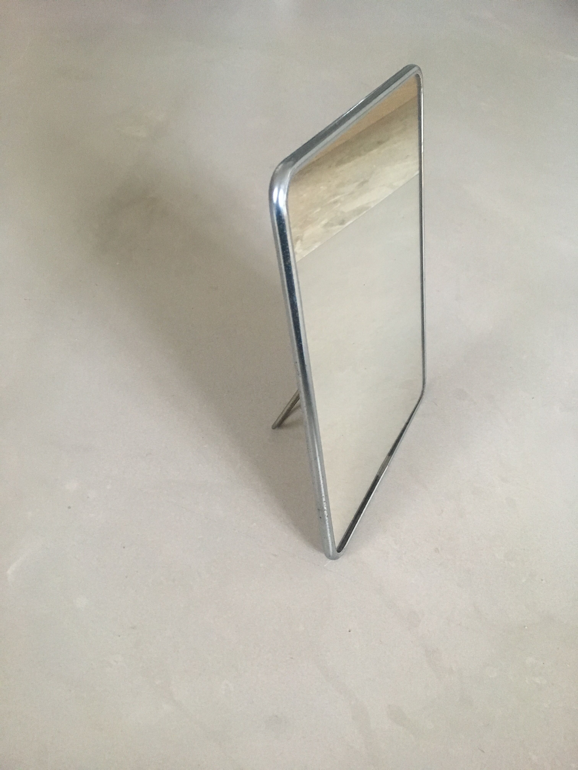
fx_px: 646
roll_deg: -12.0
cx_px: 289
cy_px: 385
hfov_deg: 48.2
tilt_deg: -44.5
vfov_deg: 61.7
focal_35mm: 29
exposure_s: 1/25
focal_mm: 4.15
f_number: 2.2
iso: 200
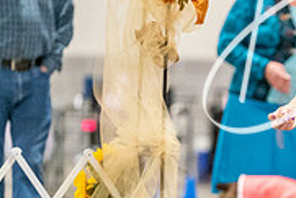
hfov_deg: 3.7
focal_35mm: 558
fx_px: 4592
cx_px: 440
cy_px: 163
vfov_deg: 2.5
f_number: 3.2
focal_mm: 174
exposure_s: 1/250
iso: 6400
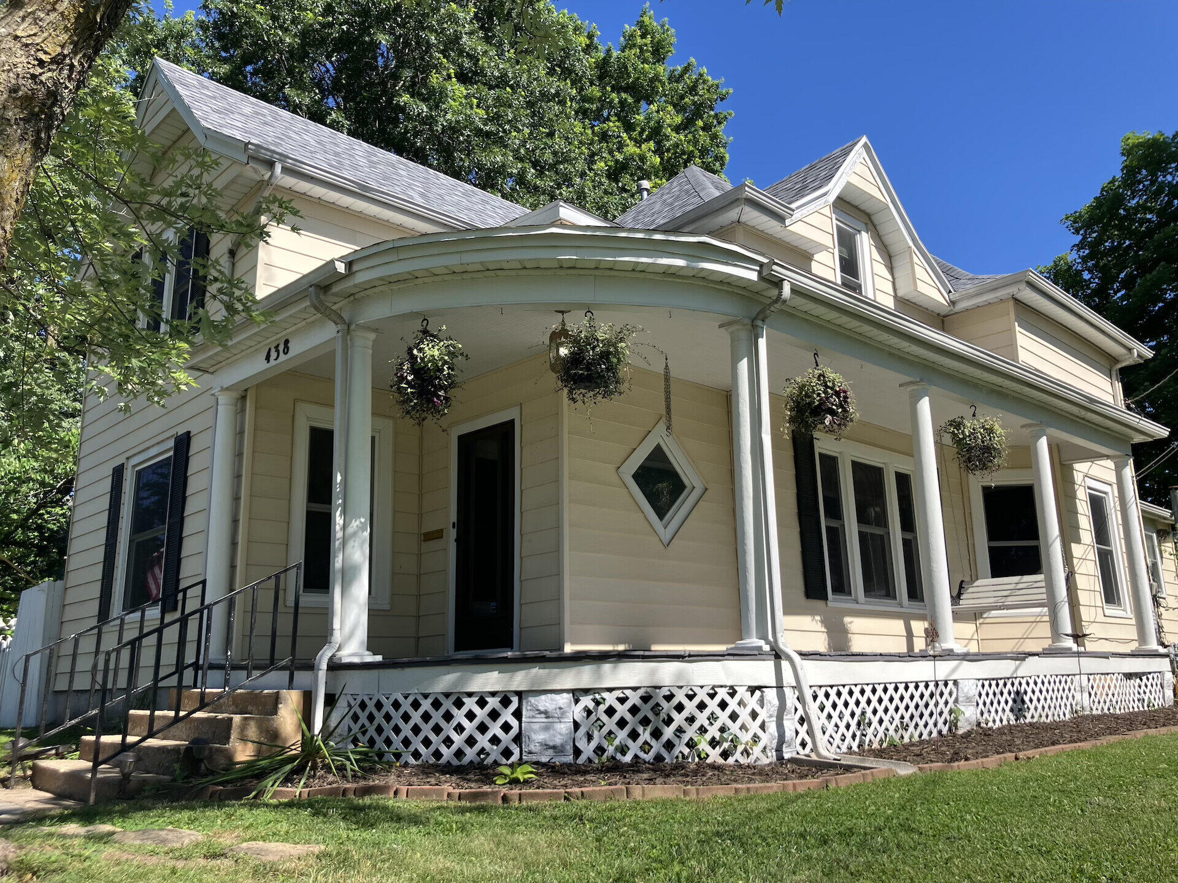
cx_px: 589
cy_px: 442
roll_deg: +1.1
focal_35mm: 28
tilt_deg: +14.5
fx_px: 953
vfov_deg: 49.7
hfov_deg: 63.4
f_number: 1.8
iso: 32
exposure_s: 1/1130
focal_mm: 3.99
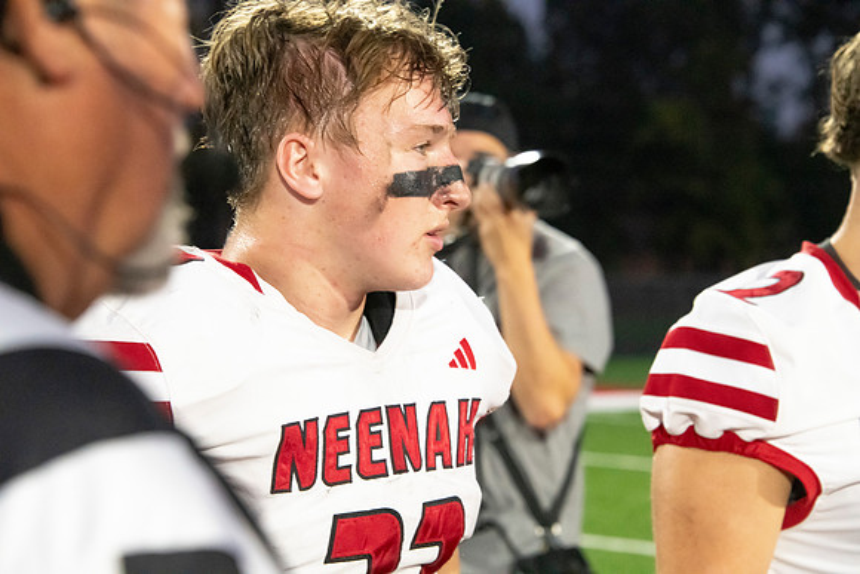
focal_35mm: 135
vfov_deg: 10.2
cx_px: 430
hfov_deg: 15.2
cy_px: 287
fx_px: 3226
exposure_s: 1/250
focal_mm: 135
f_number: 7.1
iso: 10000
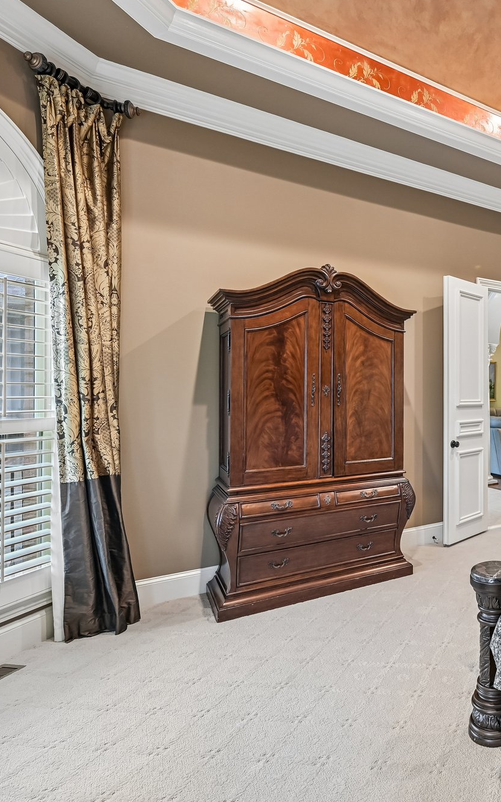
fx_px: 481
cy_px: 395
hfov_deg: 45.9
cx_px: 506
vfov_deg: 79.6
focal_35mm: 22
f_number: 8
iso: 400
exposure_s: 1/6
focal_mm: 14
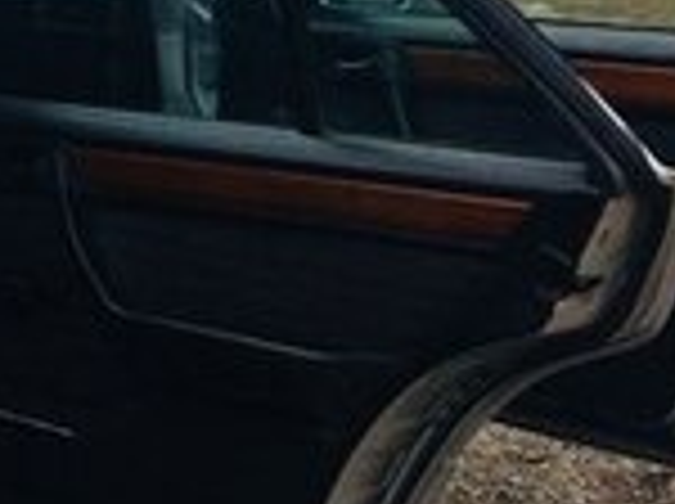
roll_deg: +3.0
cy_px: 227
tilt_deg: -13.2
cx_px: -801
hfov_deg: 12.8
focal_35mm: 128
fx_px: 2492
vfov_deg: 11.5
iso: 32
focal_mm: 4.15
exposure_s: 1/1368
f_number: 2.2
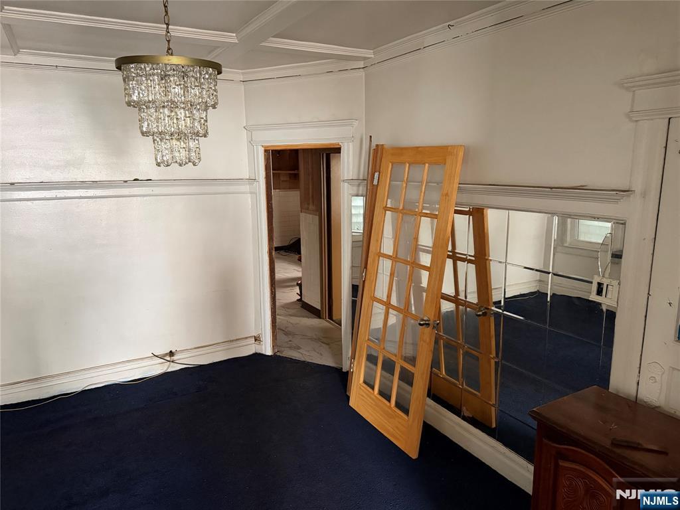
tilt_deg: -10.0
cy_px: 255
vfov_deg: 56.8
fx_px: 471
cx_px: 340
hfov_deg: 71.6
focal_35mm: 24
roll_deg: +0.6
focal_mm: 6.76
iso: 800
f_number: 1.78
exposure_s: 1/51
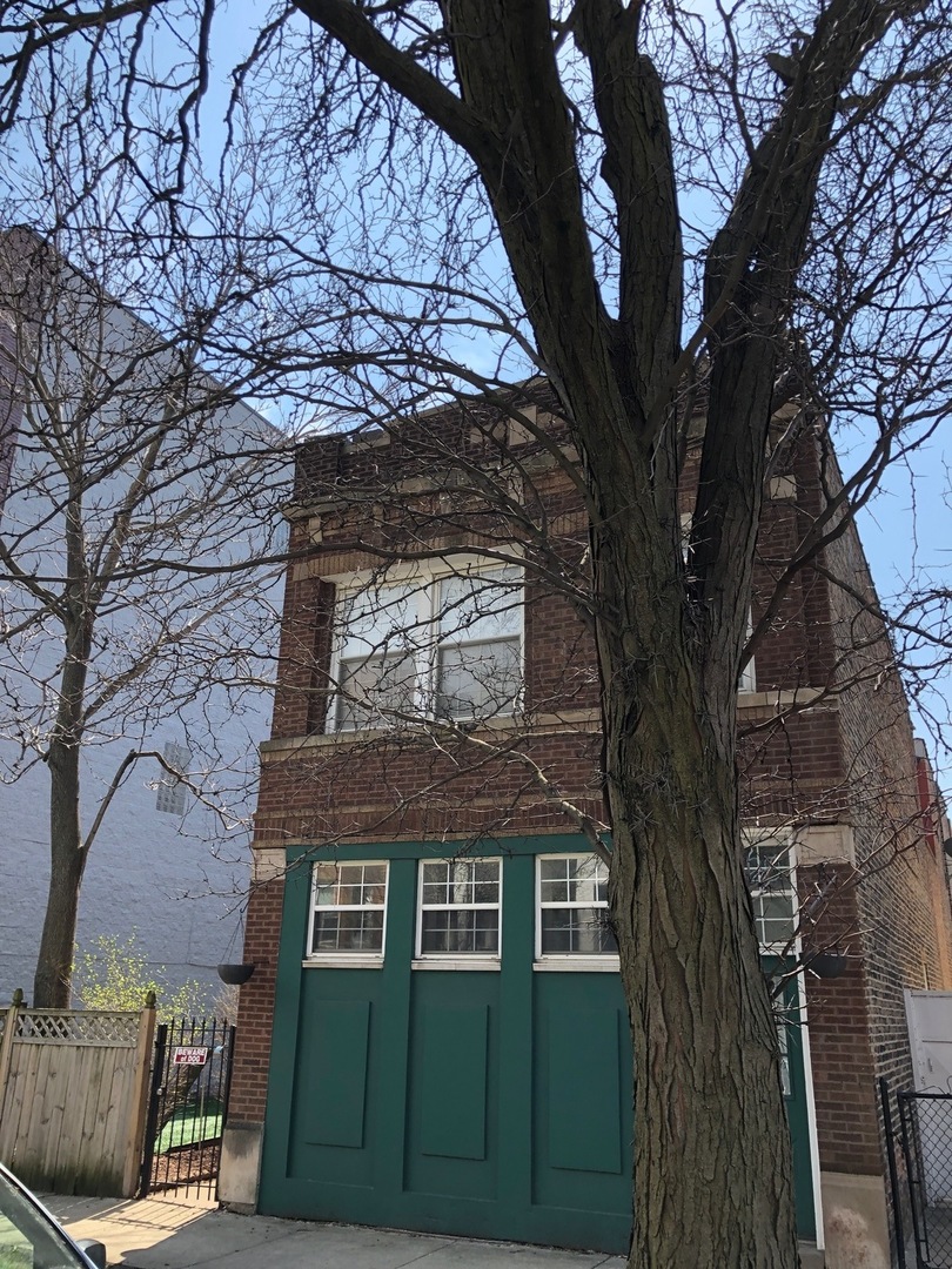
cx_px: 476
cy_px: 634
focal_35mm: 28
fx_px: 1027
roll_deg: -0.5
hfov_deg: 49.7
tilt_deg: +19.0
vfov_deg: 63.4
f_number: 1.8
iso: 20
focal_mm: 3.99
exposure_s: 1/738
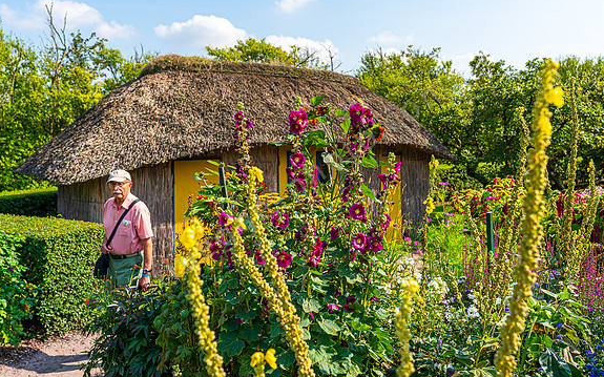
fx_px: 592
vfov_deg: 35.3
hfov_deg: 54.0
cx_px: 301
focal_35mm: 36
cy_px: 180
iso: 100
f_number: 5
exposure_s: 1/320
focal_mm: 35
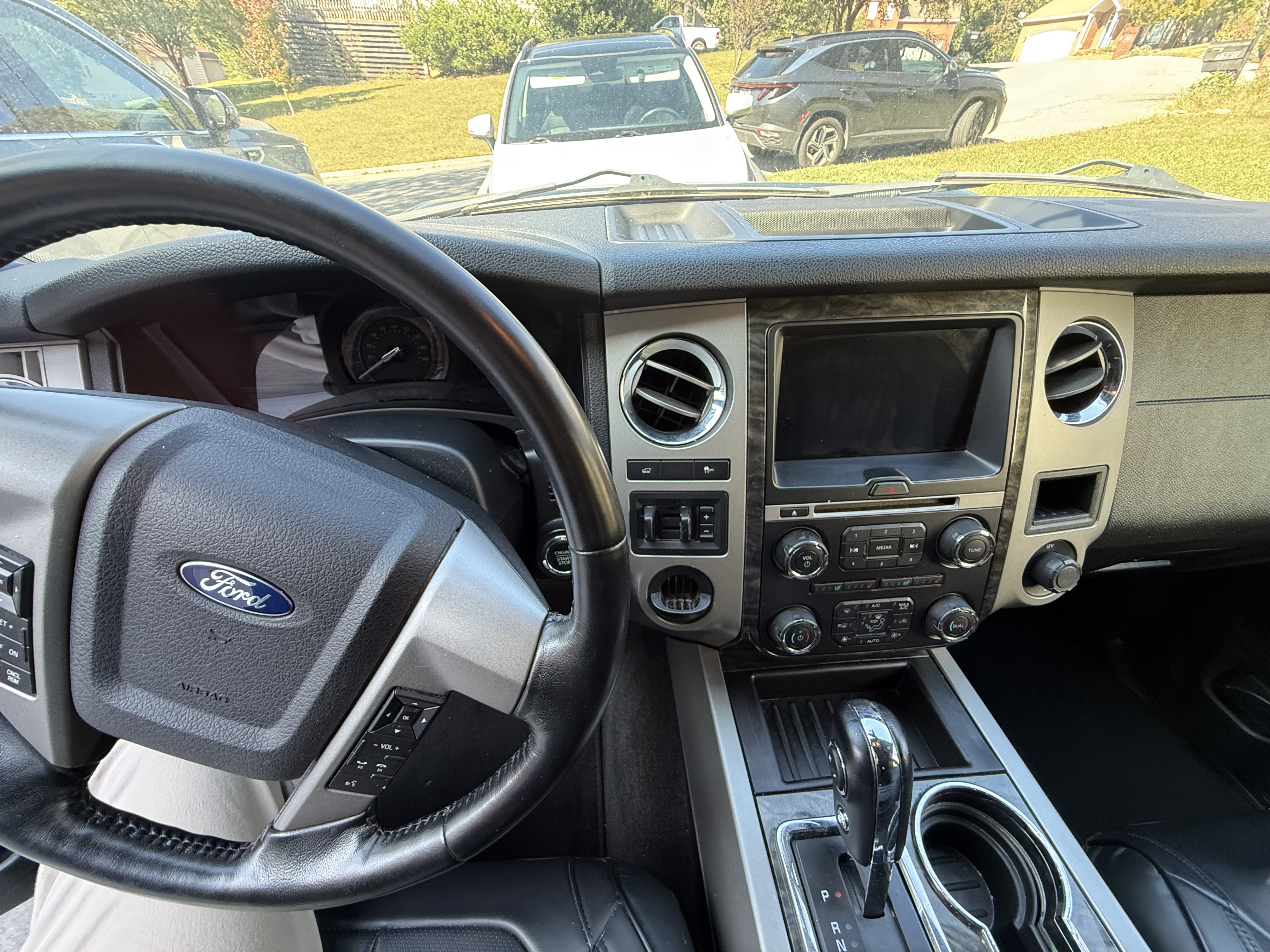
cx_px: 635
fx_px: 514
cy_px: 476
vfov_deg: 85.7
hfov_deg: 102.1
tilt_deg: -35.8
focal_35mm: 14
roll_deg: -1.7
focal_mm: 2.22
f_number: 2.2
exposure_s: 1/84
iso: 320
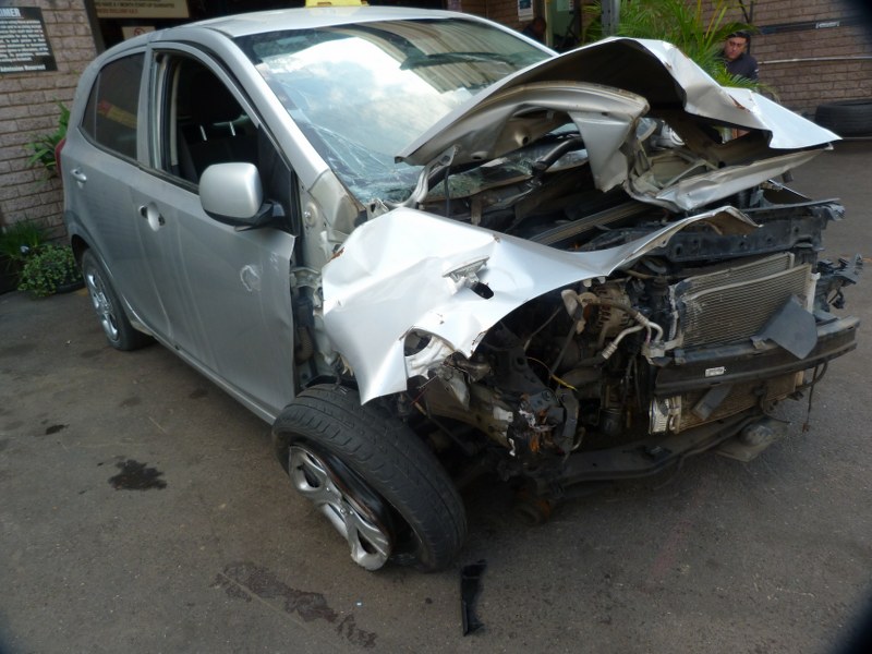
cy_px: 327
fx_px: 630
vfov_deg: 54.9
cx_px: 436
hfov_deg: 69.4
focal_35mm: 25
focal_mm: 4.5
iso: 80
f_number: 2.8
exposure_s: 1/80
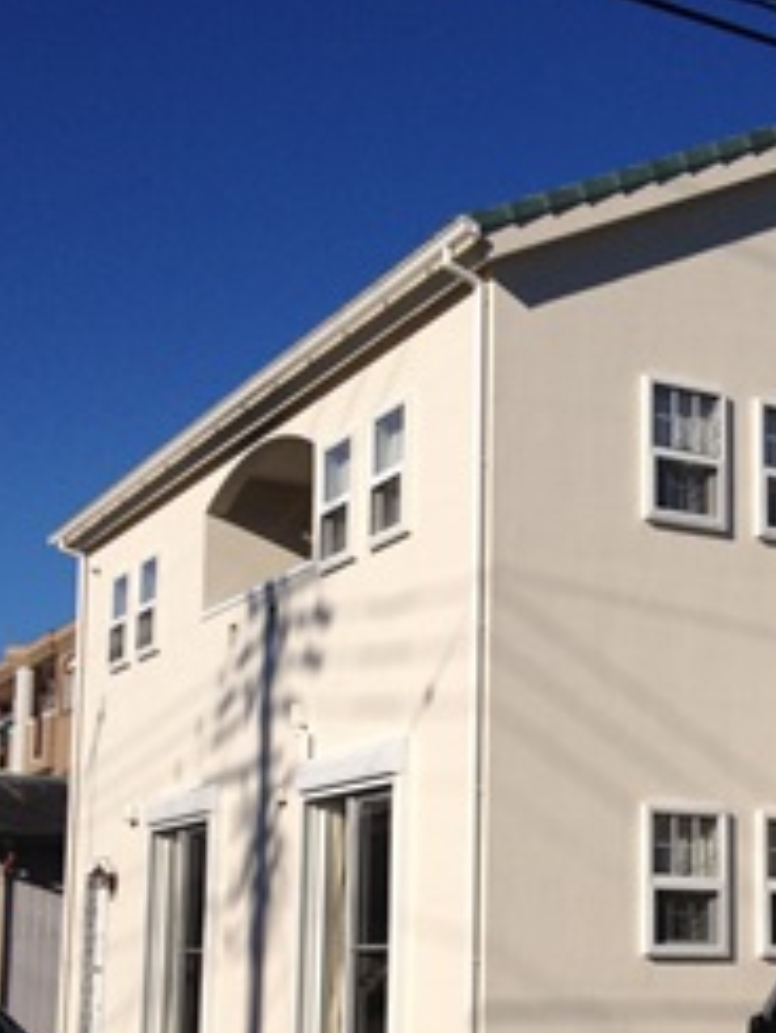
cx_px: 595
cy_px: 751
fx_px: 1911
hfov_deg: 22.7
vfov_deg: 29.9
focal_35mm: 64
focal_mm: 4.28
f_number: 2.4
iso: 50
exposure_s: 1/3690
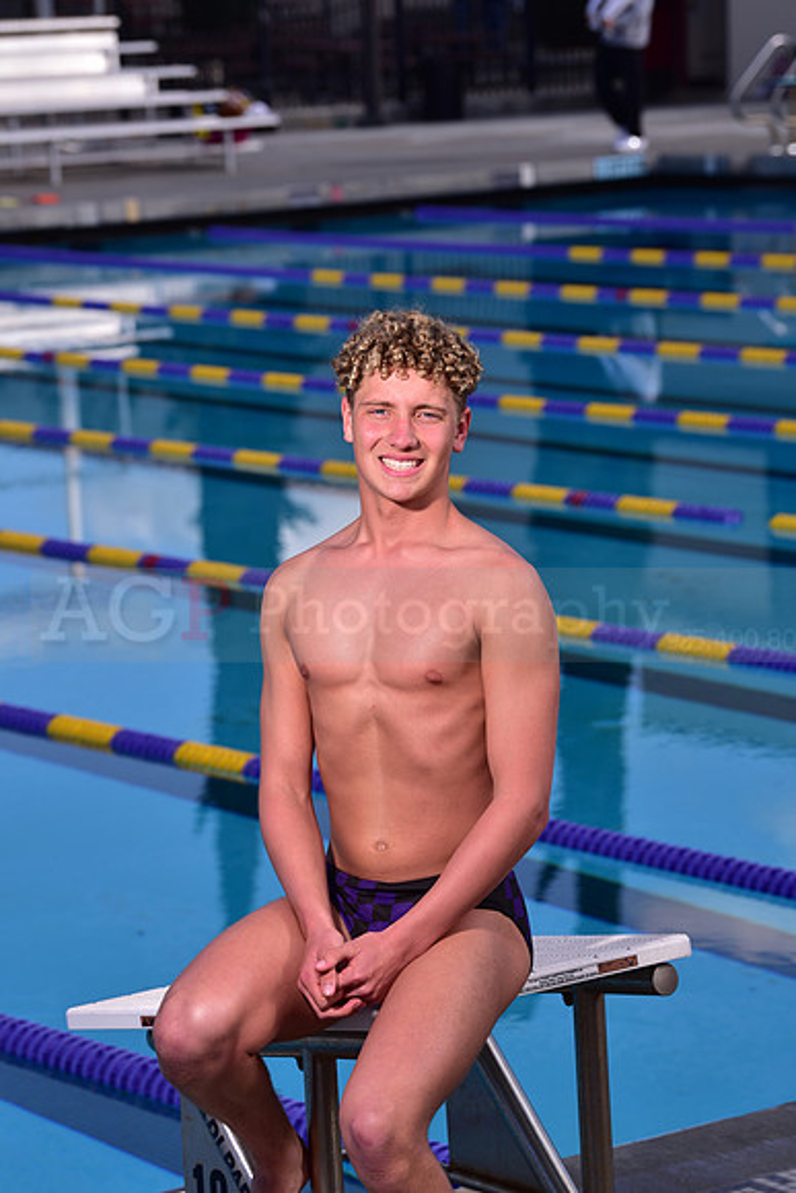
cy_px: 596
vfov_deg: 15.8
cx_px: 398
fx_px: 4309
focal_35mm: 130
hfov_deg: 10.6
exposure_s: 1/250
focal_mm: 130
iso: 80
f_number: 7.1
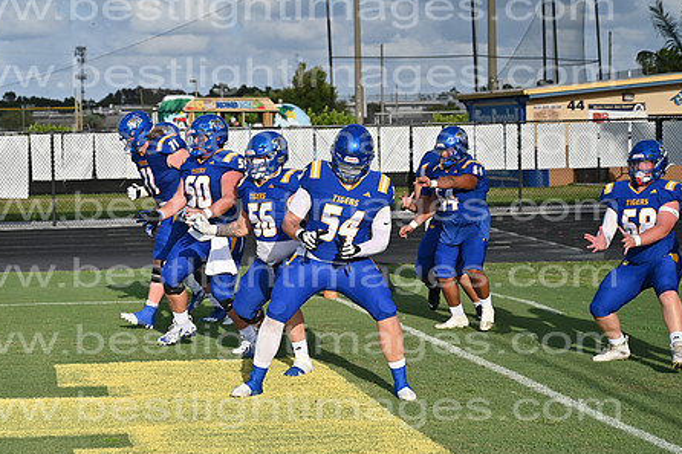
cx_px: 275
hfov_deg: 22.4
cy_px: 243
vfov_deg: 15.0
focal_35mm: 91
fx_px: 1723
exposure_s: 1/8000
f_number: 4
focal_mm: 70
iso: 500
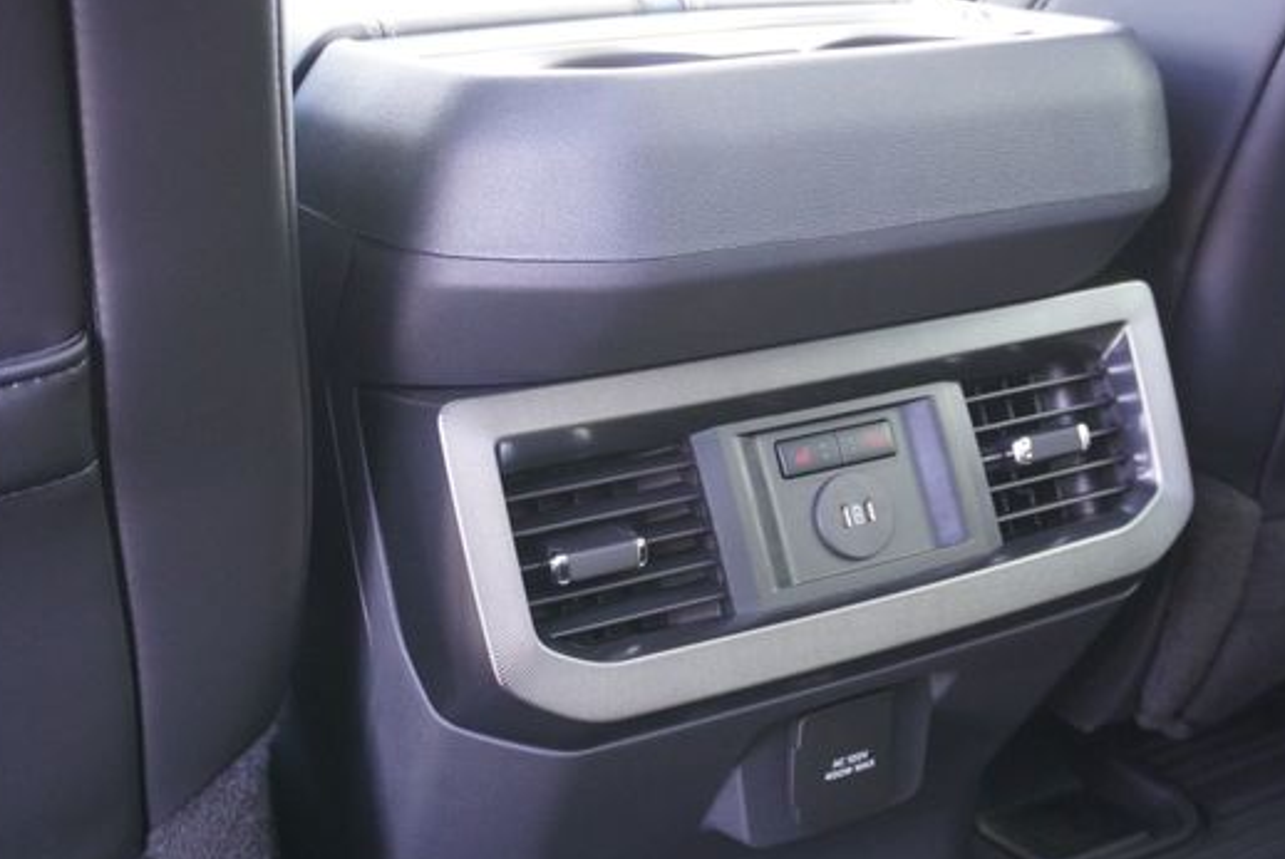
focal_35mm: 43
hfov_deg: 45.8
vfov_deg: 31.4
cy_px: 501
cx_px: 677
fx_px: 1522
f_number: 4
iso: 3200
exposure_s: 1/160
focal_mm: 23
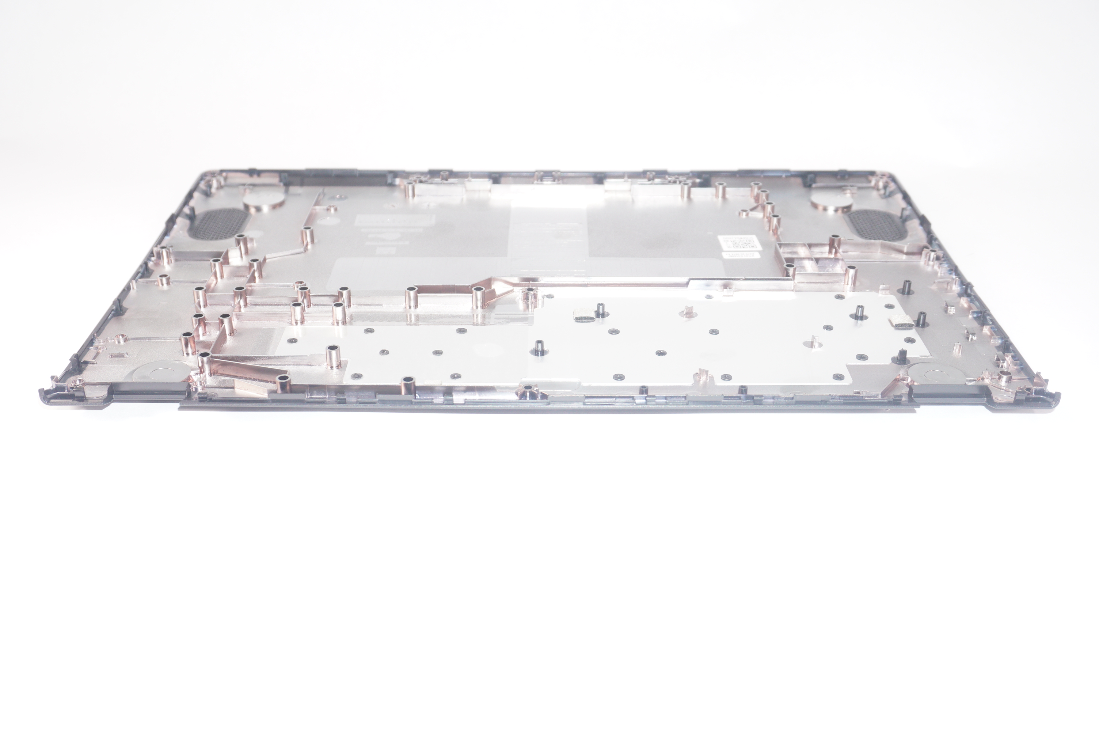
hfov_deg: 51.3
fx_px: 1144
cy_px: 366
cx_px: 550
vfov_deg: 35.4
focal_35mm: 38
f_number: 6.3
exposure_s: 1/160
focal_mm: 25
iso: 400
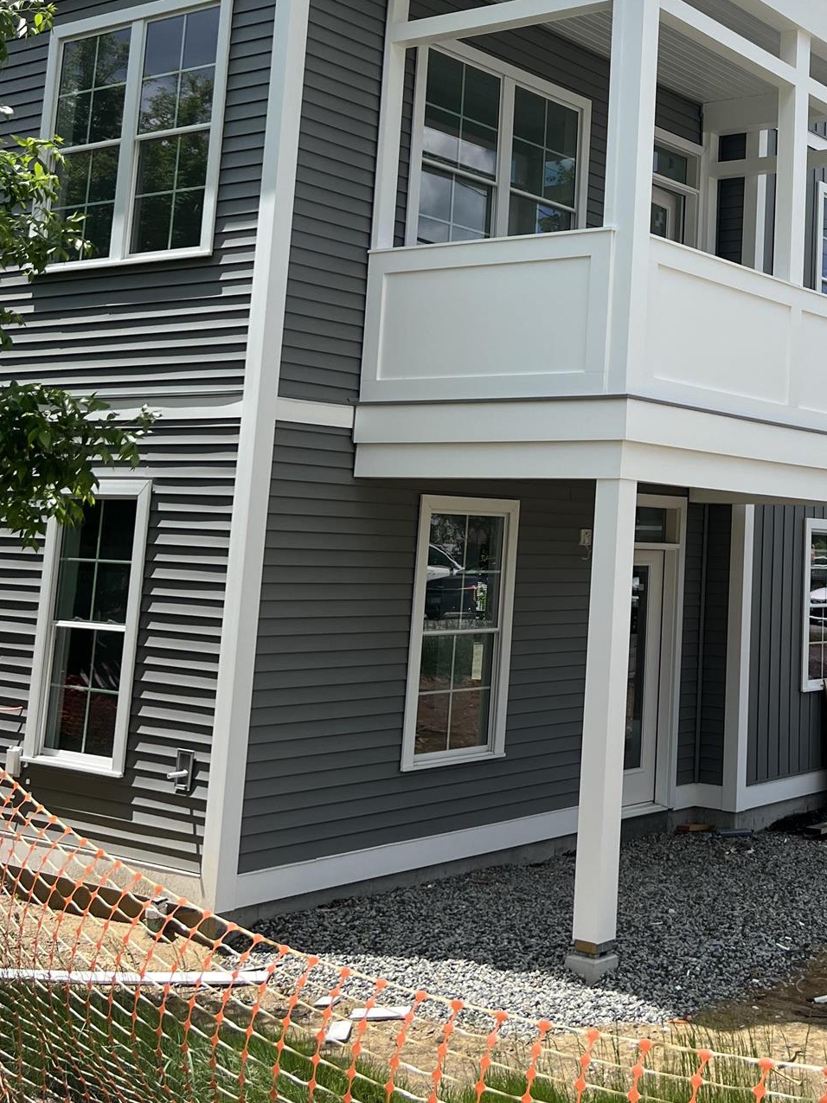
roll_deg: -4.6
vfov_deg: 39.5
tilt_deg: +9.5
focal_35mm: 47
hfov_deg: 29.7
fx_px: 1497
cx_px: 723
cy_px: 301
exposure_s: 1/4274
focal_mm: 5.7
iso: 50
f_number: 1.5
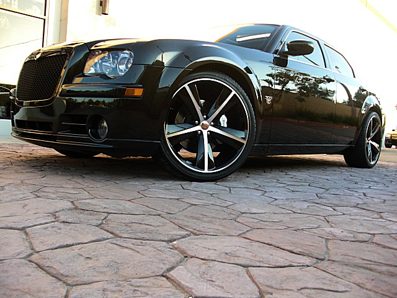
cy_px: 149
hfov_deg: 51.4
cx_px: 198
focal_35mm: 36
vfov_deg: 39.7
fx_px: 413
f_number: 2.8
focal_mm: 6.3
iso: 100
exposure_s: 1/100
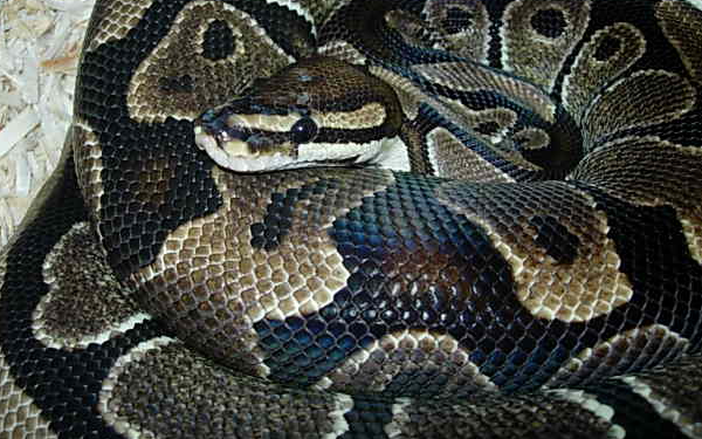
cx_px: 364
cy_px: 170
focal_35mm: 43
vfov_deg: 29.8
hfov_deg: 46.2
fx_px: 823
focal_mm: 7.8
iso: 79
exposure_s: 1/64
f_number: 2.8
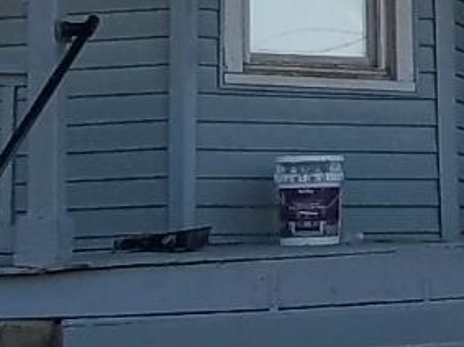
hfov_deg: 10.1
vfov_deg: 7.6
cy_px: -248
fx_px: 2559
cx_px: 620
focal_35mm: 191
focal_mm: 6.5
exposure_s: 1/400
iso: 80
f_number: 3.1
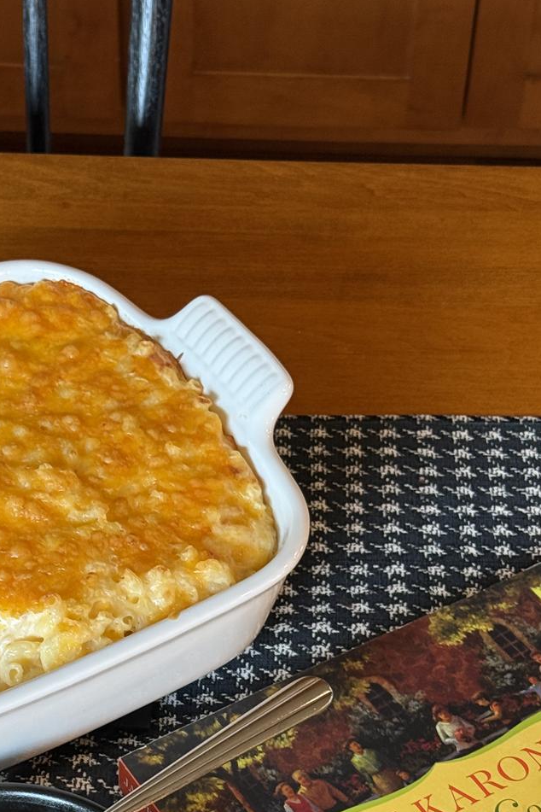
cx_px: 134
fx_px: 1893
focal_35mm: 84
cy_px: 677
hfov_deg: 16.2
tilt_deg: -48.7
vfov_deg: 23.7
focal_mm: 6.76
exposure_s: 1/60
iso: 64
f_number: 1.78
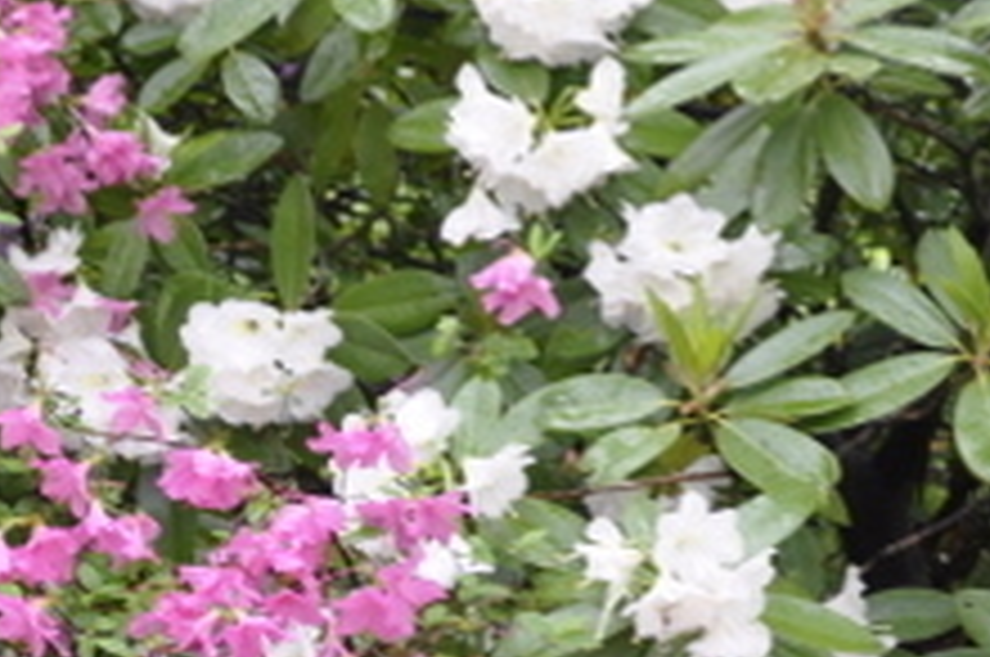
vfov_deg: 9.6
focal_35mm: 142
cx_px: -693
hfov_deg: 13.3
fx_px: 3899
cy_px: 554
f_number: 5.6
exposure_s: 1/30
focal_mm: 26
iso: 400
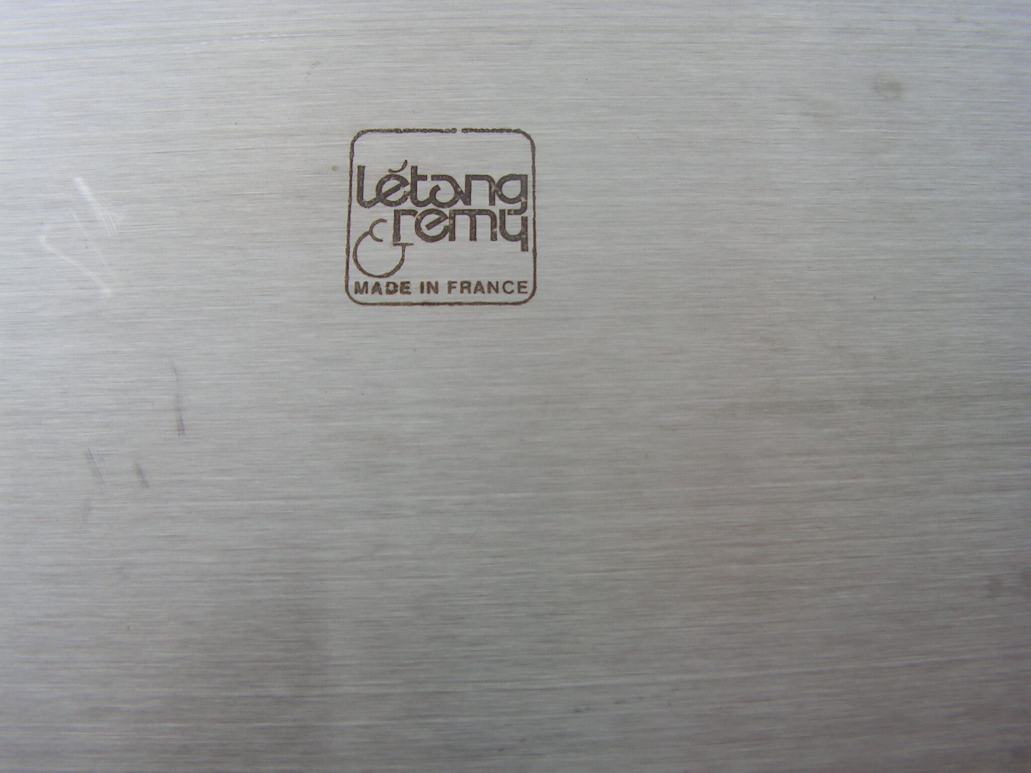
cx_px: 516
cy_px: 386
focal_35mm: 36
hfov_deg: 51.4
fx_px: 1072
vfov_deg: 39.7
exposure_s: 1/160
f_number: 3.2
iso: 64
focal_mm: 6
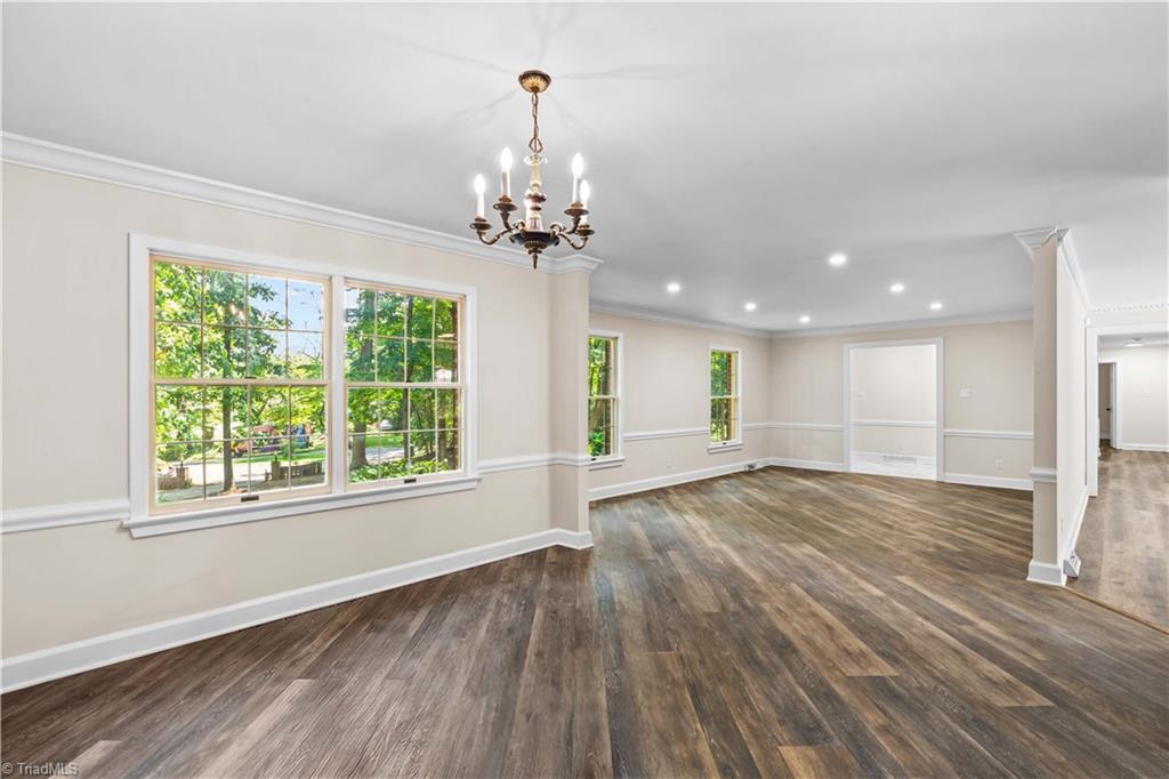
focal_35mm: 16
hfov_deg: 96.8
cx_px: 584
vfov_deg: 73.7
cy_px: 390
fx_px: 519
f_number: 8
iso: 100
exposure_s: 1/3
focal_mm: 16
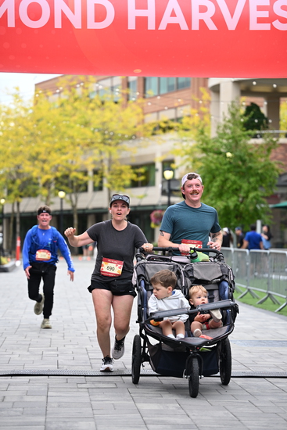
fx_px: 1135
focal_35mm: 95
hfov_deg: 14.4
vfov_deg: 21.5
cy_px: 215
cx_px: 144
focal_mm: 95
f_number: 2.8
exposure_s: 1/2000
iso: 640
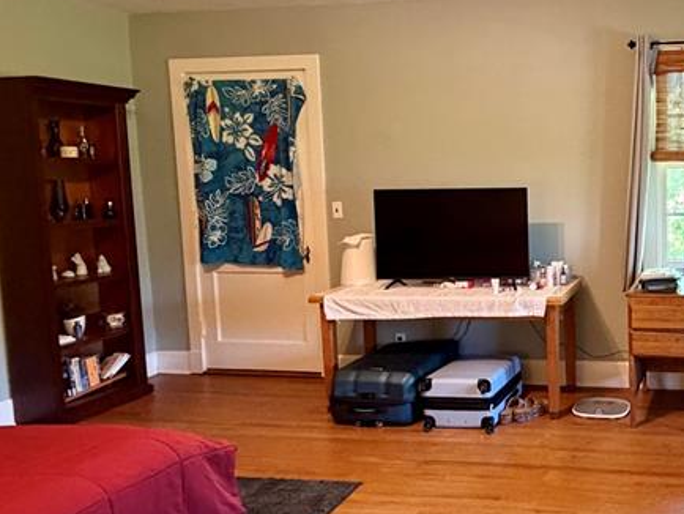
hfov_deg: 48.7
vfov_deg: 42.9
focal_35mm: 33
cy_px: 227
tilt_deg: -4.8
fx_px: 652
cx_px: 630
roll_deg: +0.6
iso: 640
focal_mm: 2.22
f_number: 2.2
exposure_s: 1/60
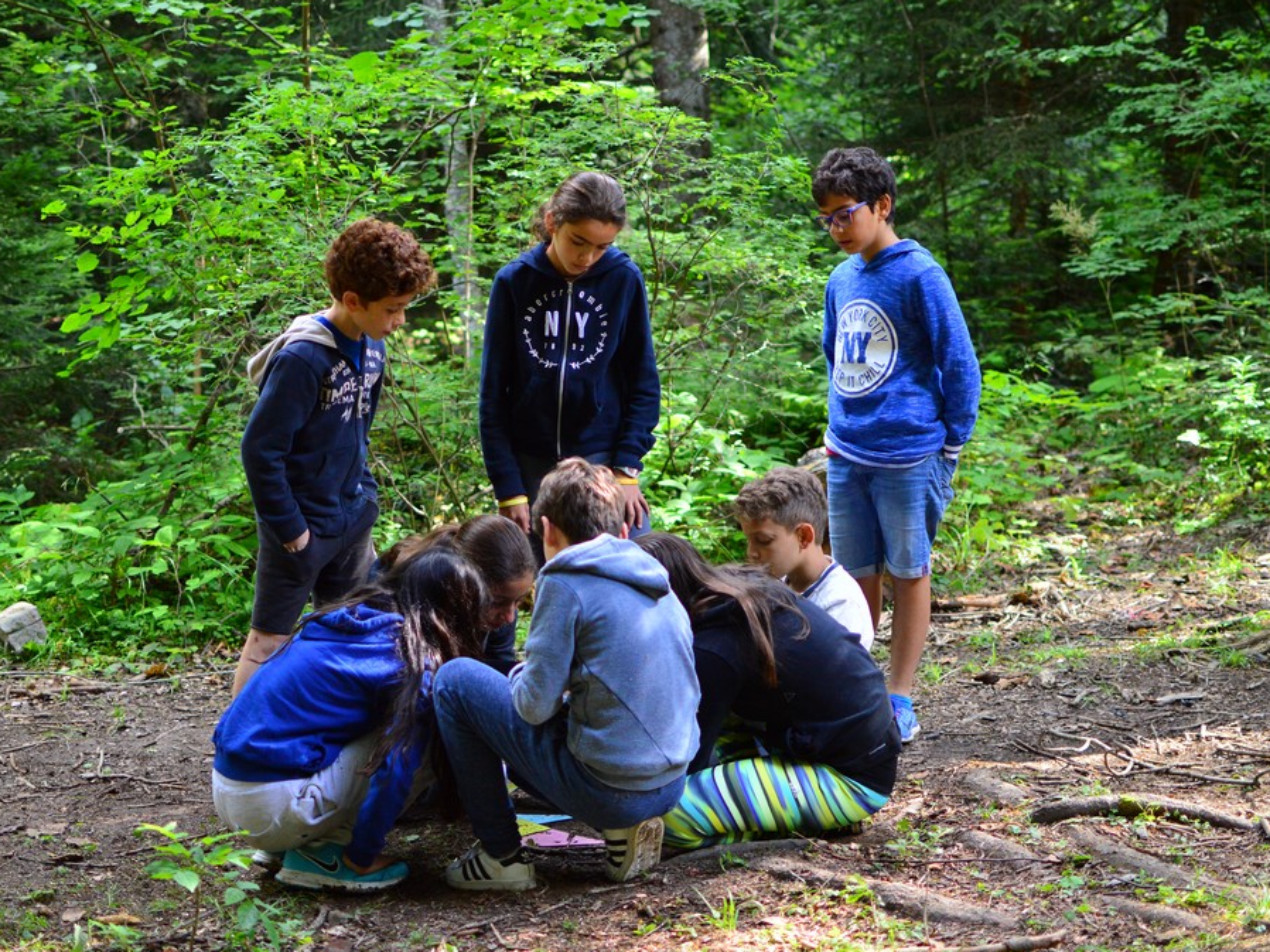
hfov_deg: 33.5
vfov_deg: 25.4
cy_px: 480
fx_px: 2111
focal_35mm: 58
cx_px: 563
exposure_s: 1/500
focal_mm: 35
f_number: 1.8
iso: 640
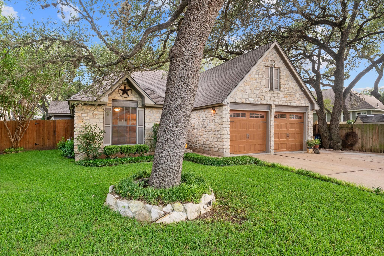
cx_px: 192
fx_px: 181
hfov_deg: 93.3
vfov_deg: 70.4
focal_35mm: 17
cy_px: 128
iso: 800
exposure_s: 1/10
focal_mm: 17
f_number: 8
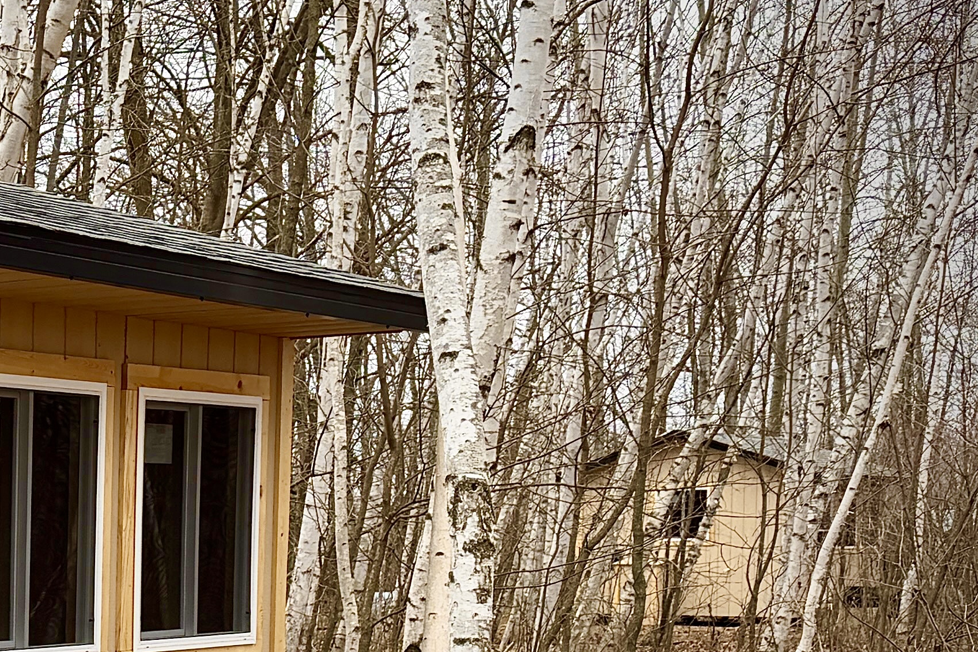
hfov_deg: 21.2
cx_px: -392
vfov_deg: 15.9
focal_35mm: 84
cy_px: 667
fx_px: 2282
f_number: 1.78
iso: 100
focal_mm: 6.76
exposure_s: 1/1337
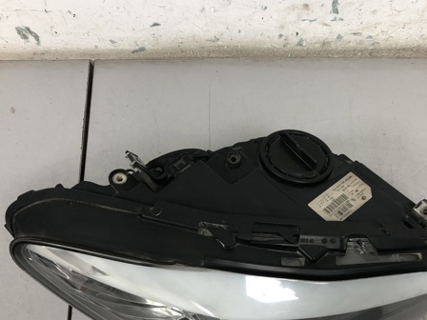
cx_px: 253
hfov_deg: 46.6
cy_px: 213
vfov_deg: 35.6
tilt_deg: -69.6
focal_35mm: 40
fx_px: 493
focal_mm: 4
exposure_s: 1/25
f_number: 1.8
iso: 32
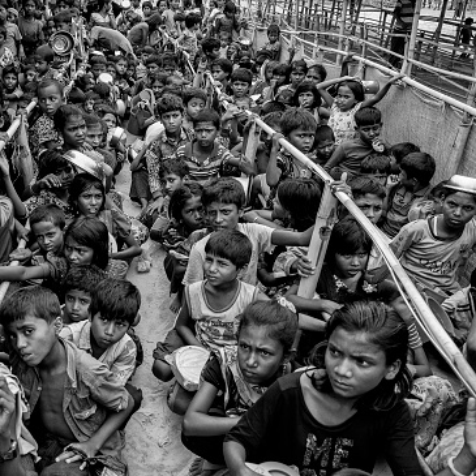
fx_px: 560
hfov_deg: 44.4
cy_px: 235
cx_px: 115
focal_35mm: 36
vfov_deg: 46.0
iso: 640
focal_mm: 26
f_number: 9
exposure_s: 1/640
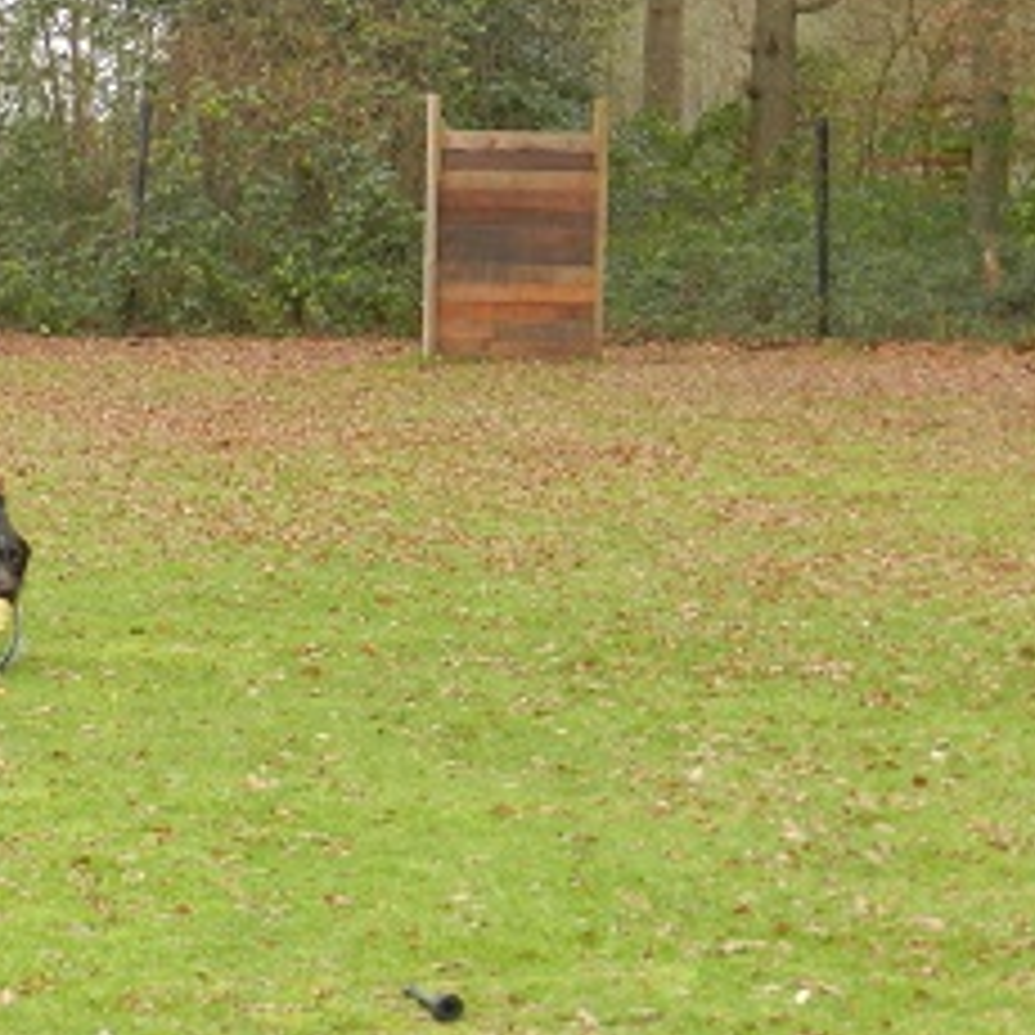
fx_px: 5209
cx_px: 176
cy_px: 472
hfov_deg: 11.3
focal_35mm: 154
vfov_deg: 11.3
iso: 640
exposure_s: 1/100
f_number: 4.6
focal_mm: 17.7
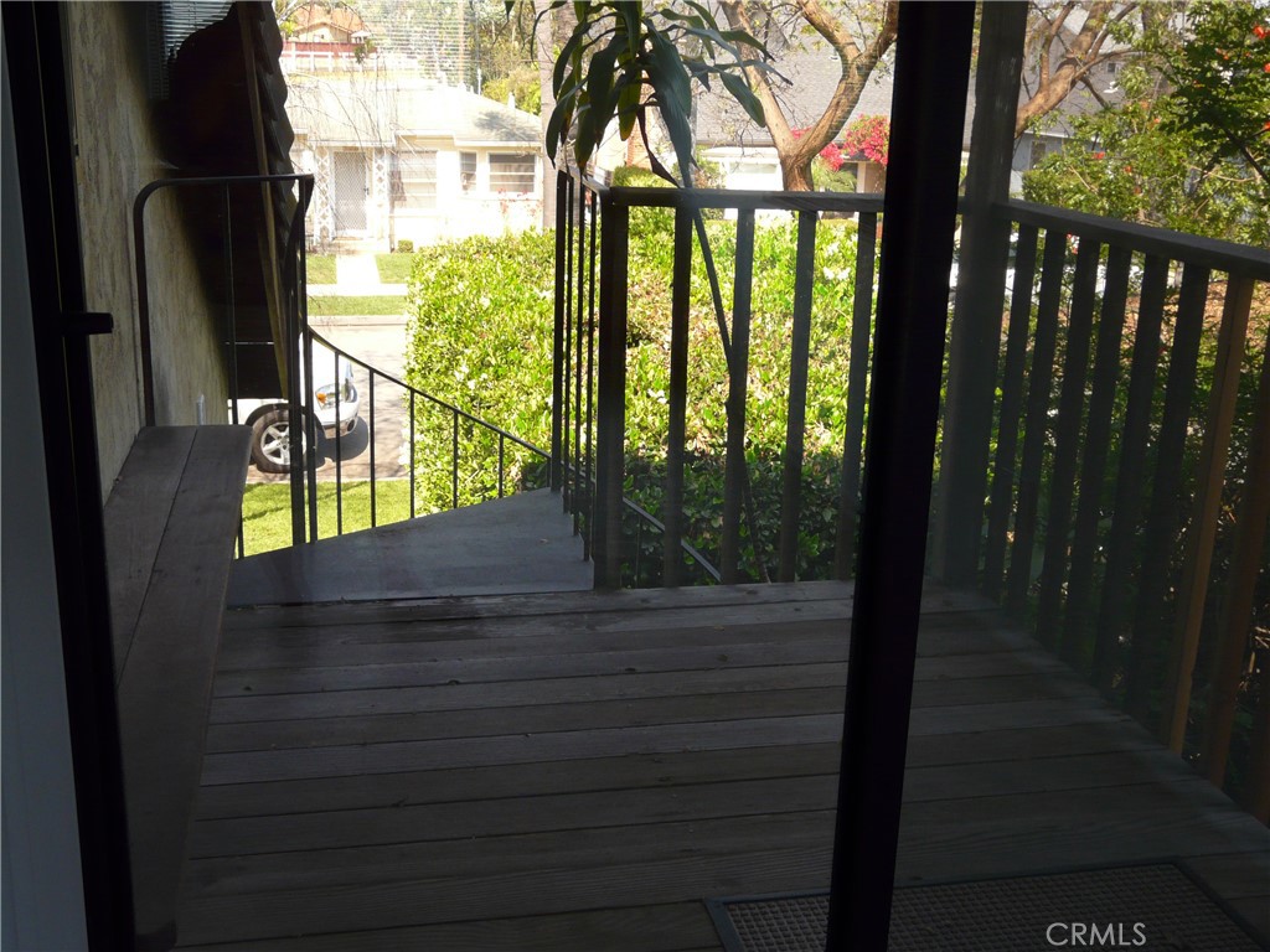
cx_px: 635
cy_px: 476
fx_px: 1468
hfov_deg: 46.8
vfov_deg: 36.0
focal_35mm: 40
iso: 100
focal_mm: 6.5
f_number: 3.2
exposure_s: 1/60
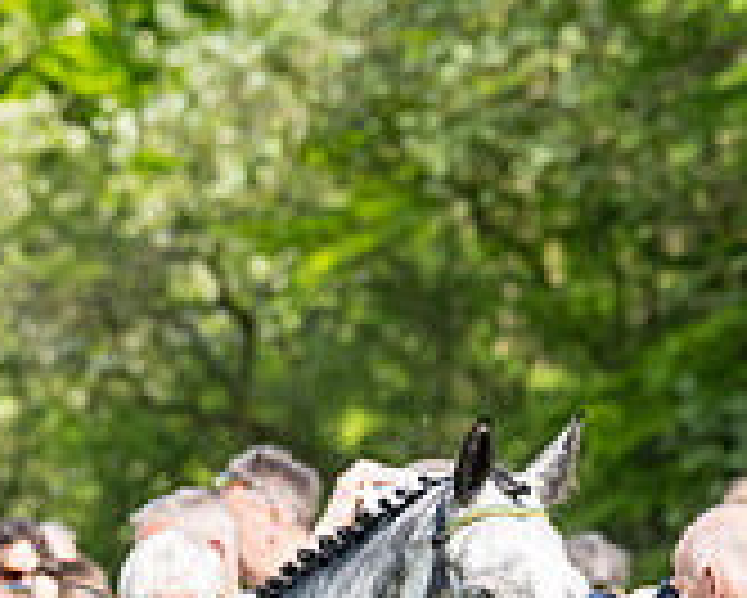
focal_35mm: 924
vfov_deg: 1.7
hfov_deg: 2.1
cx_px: 463
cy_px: 797
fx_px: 20440
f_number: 5
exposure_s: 1/800
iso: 200
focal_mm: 200
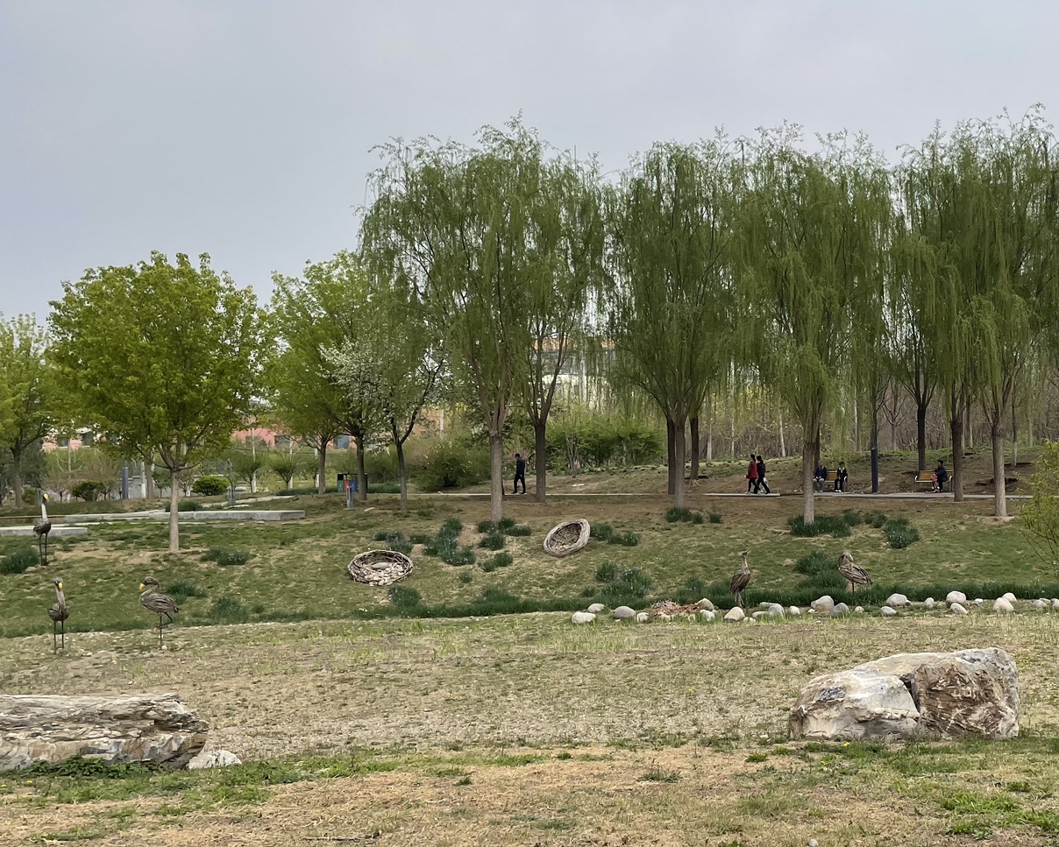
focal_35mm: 42
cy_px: 461
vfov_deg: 35.7
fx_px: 1317
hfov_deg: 42.4
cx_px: 806
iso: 32
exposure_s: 1/4000
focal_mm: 4.2
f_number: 1.6
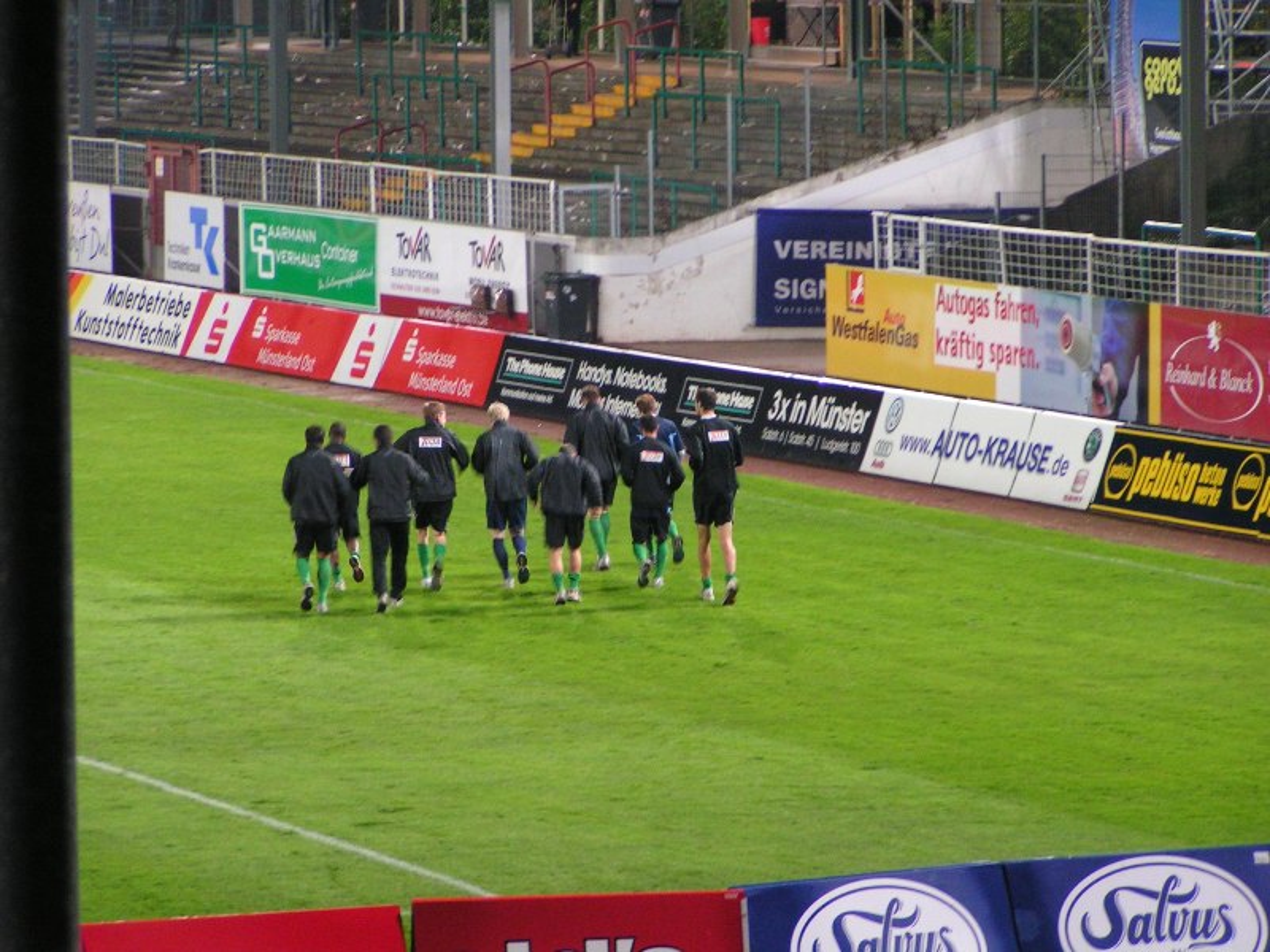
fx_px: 7558
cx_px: 635
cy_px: 476
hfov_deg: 9.6
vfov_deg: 7.2
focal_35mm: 206
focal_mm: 31.5
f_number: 3.5
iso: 200
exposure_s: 1/25
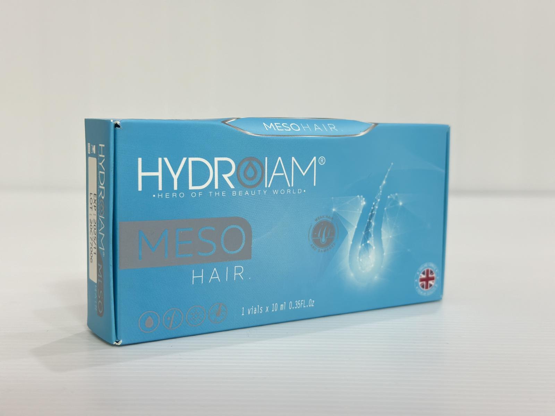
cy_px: 208
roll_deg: +0.0
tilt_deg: -5.2
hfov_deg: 39.7
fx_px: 770
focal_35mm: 48
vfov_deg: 30.3
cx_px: 278
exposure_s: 1/50
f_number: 1.78
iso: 100
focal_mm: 6.86
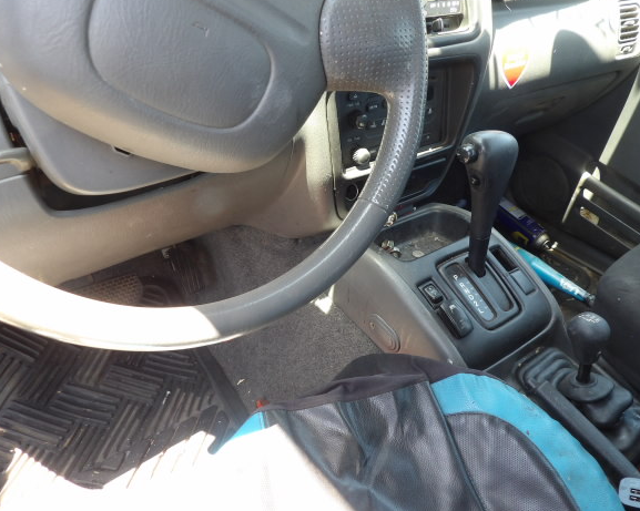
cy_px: 258
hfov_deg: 66.0
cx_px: 341
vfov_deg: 54.9
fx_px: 492
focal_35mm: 26
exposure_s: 1/39
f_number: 3.2
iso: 100
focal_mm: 4.3
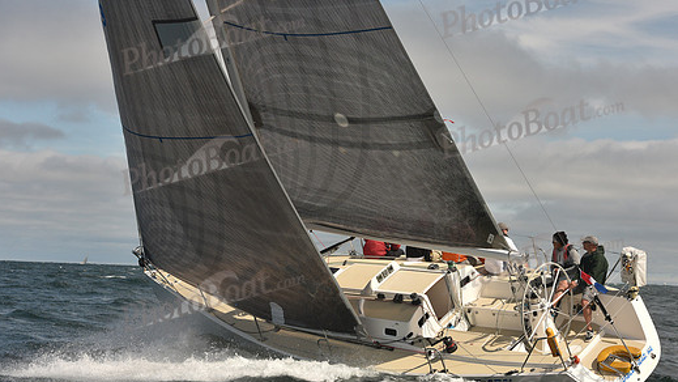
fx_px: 1474
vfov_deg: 14.7
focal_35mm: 82
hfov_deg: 25.9
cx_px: 374
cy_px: 211
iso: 320
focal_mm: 70
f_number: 6.3
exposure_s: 1/1000
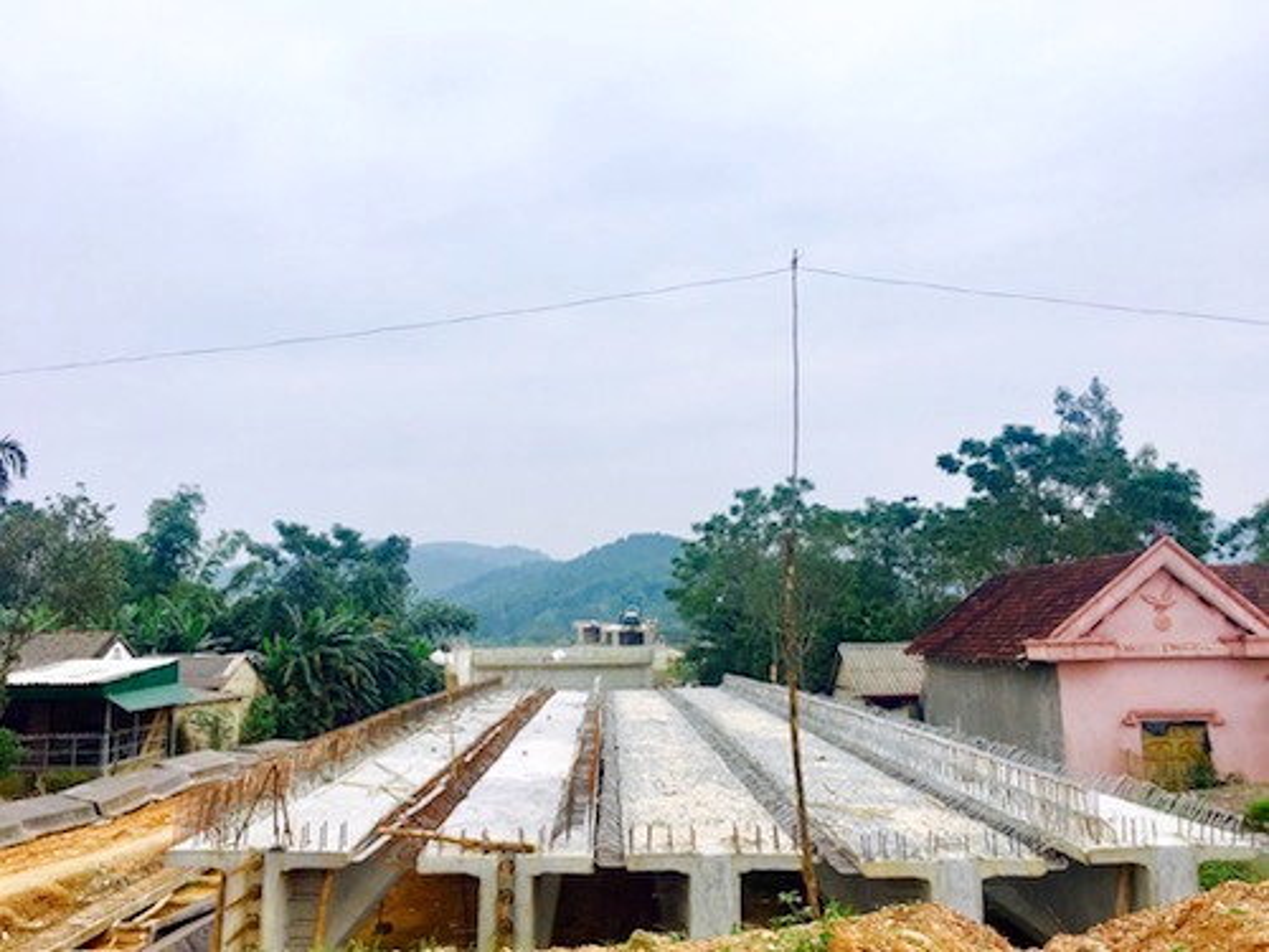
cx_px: 634
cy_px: 476
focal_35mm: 29
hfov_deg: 61.7
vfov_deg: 48.2
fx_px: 1063
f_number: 2.2
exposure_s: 1/680
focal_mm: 4.15
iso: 25
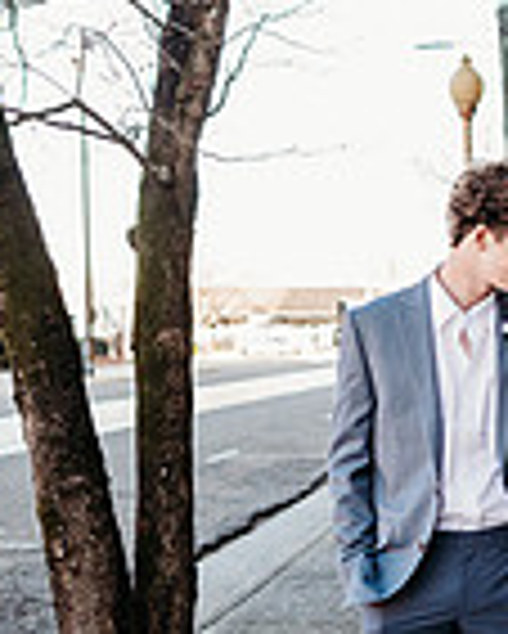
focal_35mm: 72
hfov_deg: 20.8
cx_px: 463
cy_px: 328
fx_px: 1352
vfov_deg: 26.4
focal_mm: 24
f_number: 2
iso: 160
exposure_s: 1/320
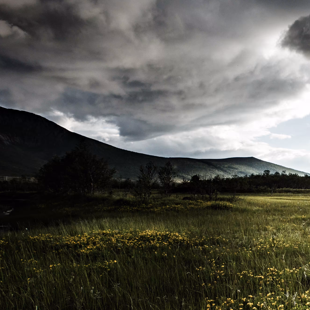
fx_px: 466
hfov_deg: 32.6
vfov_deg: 36.6
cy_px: 190
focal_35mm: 46
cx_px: 335
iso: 200
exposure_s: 1/400
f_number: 9
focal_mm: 24
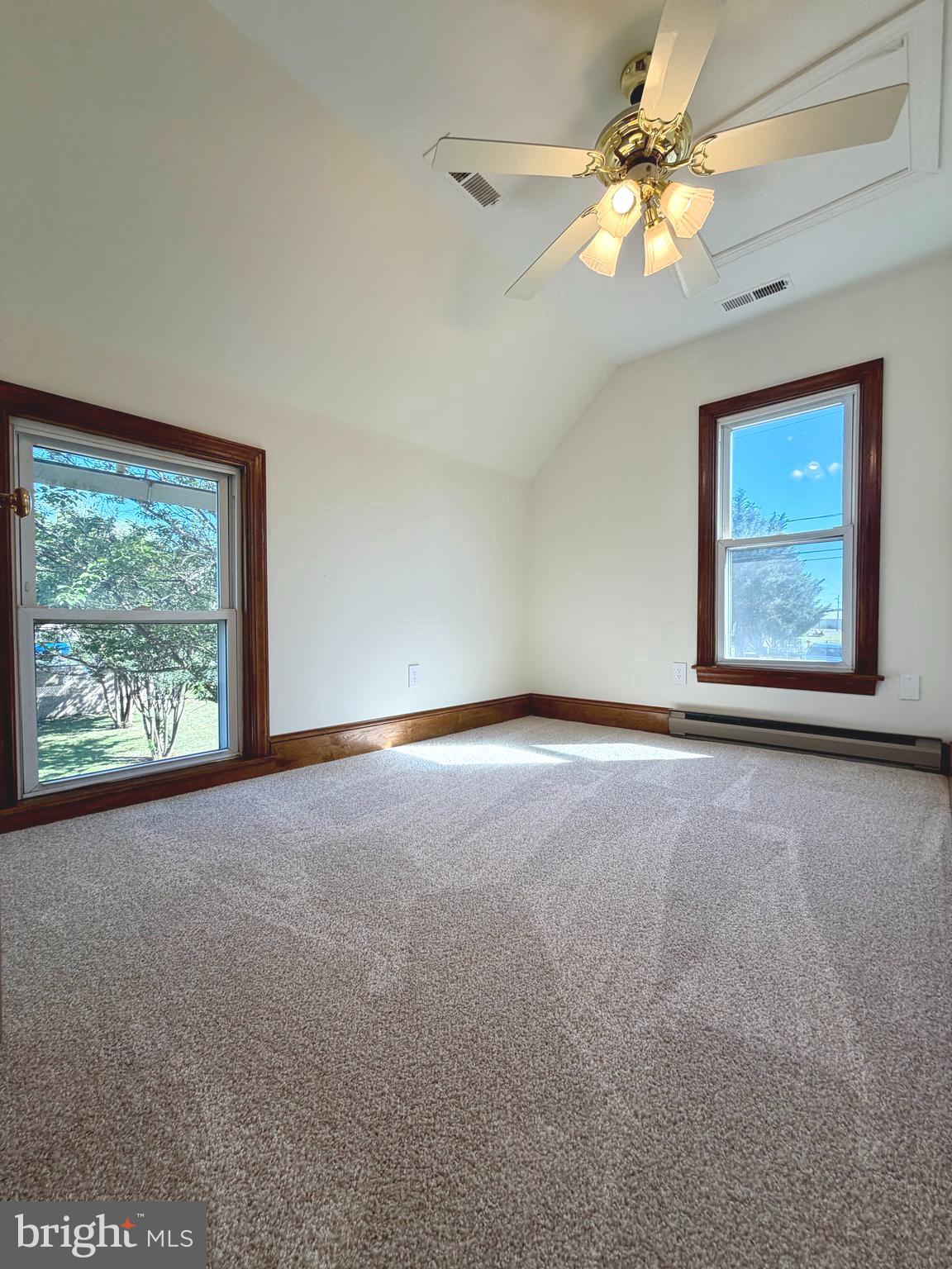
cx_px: 476
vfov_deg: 102.1
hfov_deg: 85.7
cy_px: 634
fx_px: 513
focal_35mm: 14
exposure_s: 1/172
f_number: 2.2
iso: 50
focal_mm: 2.22
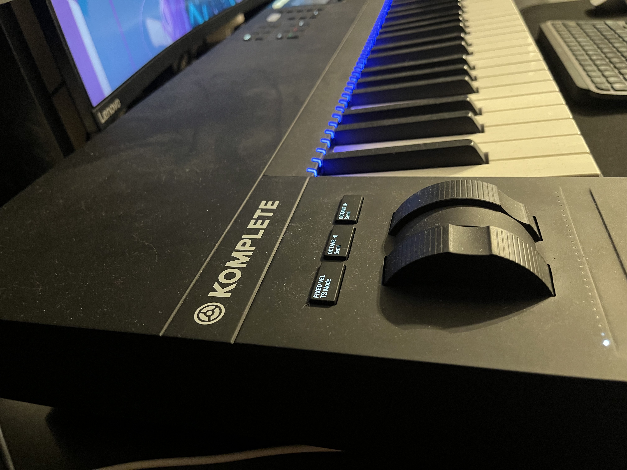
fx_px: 471
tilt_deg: -34.9
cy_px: 235
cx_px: 314
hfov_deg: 67.3
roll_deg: +12.7
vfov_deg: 53.1
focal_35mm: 26
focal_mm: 5.1
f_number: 1.6
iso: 640
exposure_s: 1/25
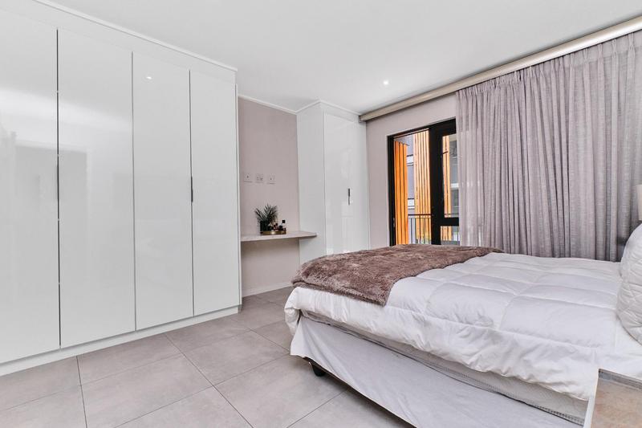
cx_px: 321
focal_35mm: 15
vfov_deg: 77.3
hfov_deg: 100.4
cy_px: 214
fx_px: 267
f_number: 10
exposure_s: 1/100
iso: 800
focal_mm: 10
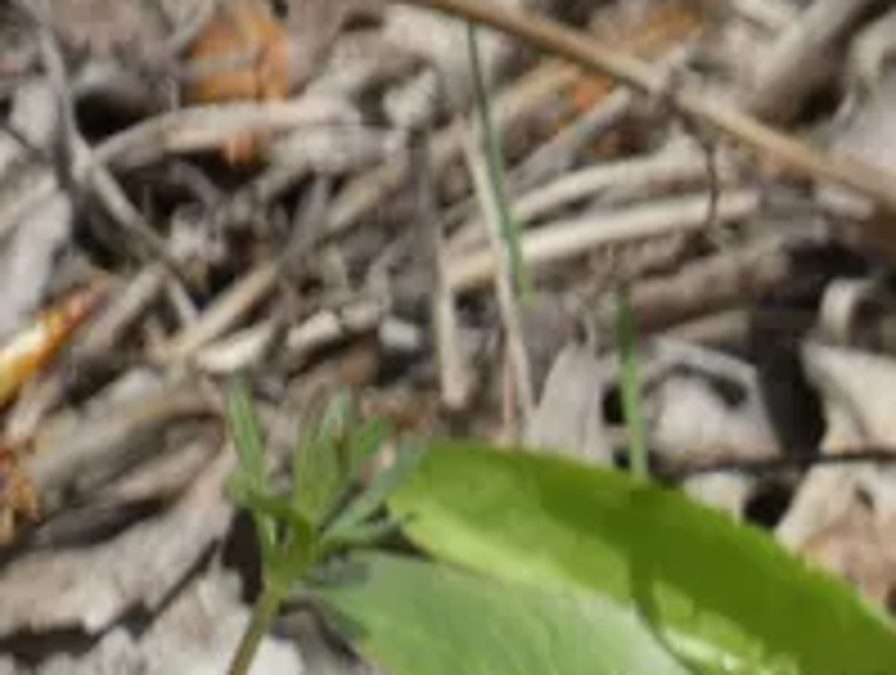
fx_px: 76341
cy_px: 454
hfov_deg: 0.7
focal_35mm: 2944
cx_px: 1405
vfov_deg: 0.5
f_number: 5.6
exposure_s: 1/125
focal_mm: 164.2
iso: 80
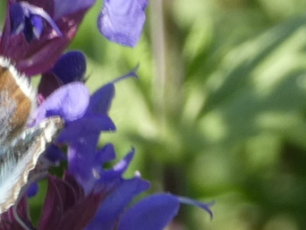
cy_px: 150
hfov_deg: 5.2
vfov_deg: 3.9
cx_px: 26
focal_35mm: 384
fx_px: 3397
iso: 100
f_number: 5.4
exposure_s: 1/80
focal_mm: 27.5
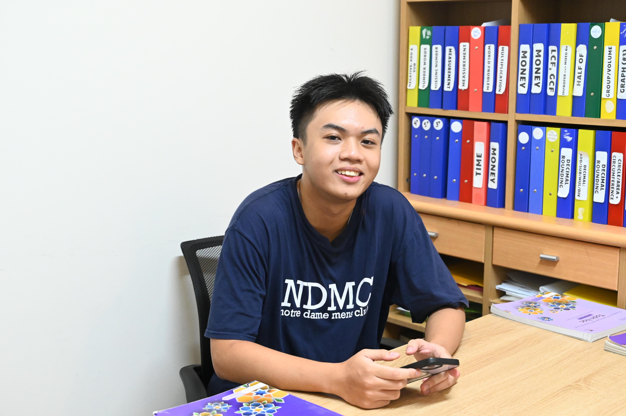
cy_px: 208
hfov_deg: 39.6
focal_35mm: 50
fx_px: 869
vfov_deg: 27.0
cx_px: 313
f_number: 5
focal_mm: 50
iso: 6400
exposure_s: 1/200
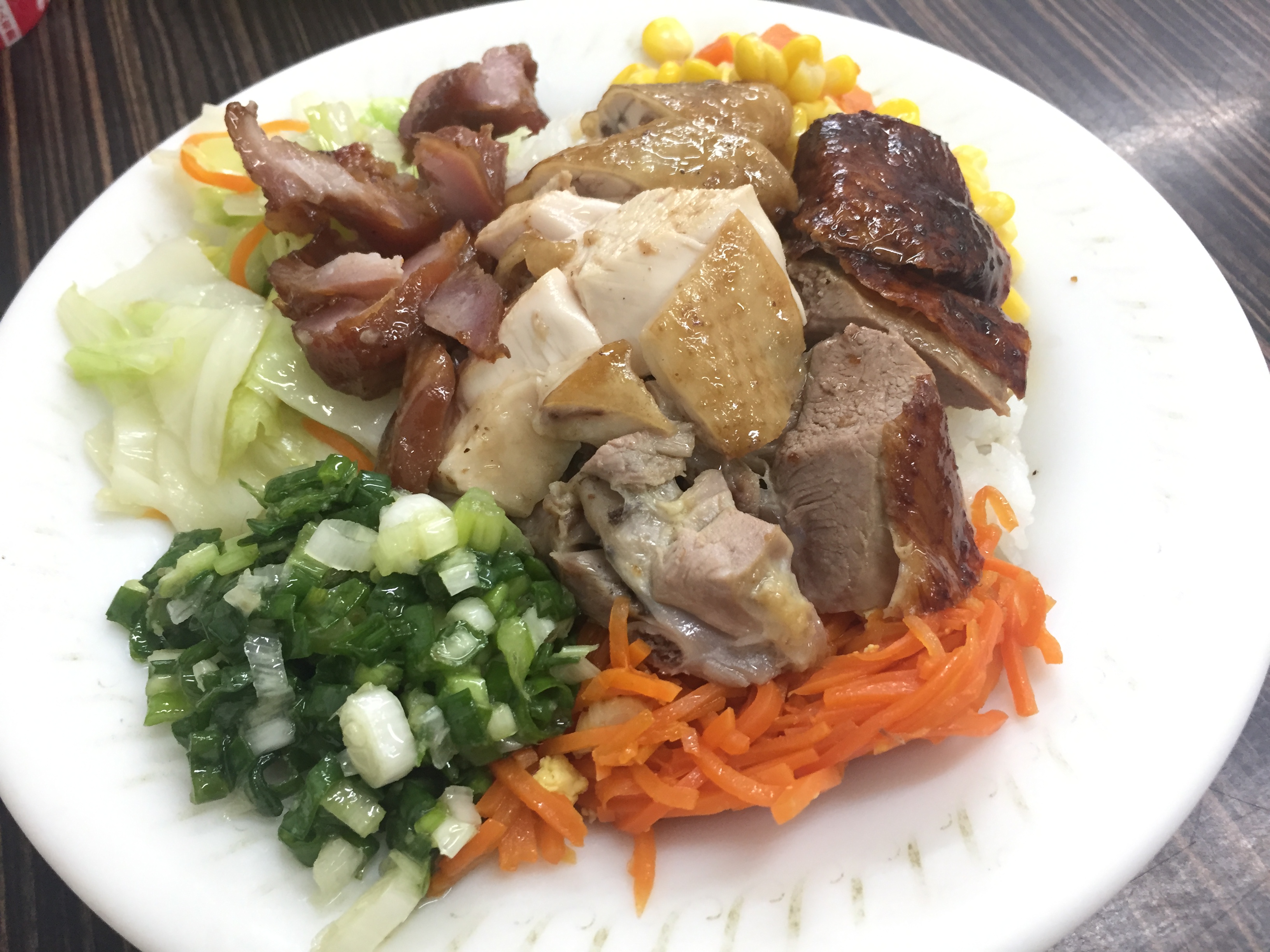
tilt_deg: -54.6
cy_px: 476
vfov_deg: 48.2
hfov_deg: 61.7
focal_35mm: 29
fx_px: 1064
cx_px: 635
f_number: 2.2
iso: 125
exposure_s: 1/30
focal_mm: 4.15
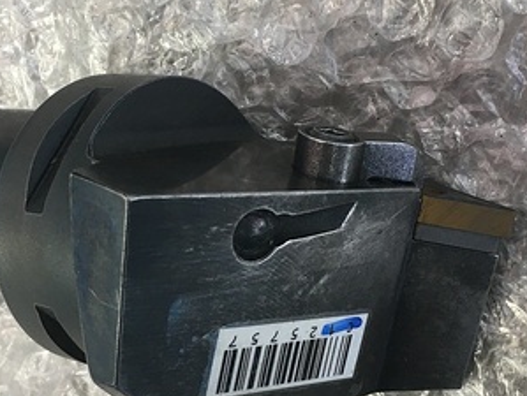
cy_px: 204
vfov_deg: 23.7
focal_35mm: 62
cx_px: 263
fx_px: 945
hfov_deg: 31.2
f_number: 2.2
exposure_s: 1/30
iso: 40
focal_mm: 4.15
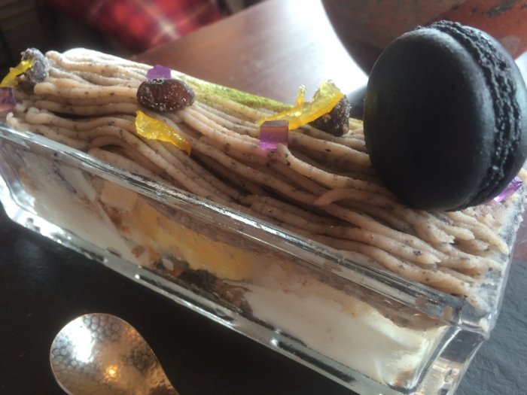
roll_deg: +3.0
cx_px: 264
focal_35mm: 29
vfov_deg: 48.2
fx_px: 442
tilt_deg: -42.7
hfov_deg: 61.7
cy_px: 198
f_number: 2.2
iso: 40
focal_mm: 4.15
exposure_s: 1/30
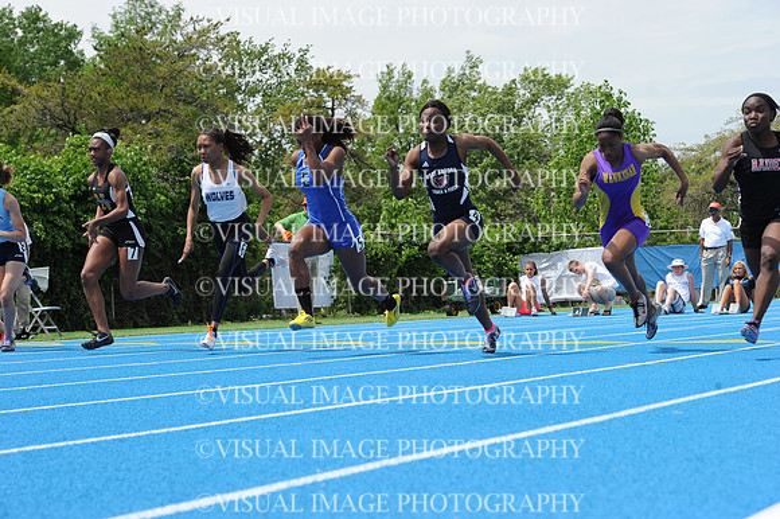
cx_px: 390
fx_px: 1516
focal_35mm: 70
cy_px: 260
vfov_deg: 19.4
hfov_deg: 28.9
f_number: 7.1
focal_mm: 70
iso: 640
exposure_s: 1/2000
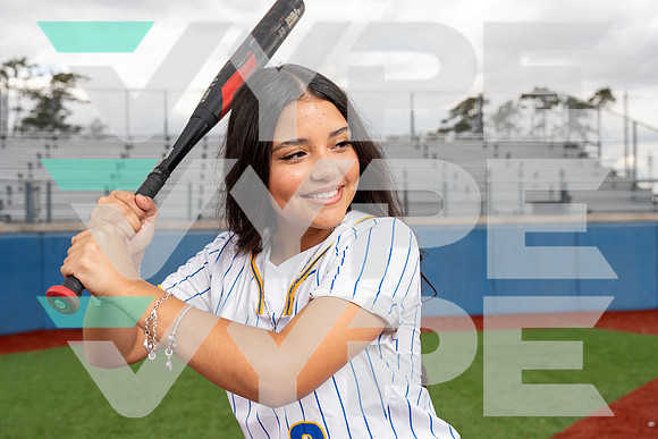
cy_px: 220
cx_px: 329
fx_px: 786
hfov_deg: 45.4
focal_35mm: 43
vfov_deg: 31.2
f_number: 5.6
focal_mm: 43
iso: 160
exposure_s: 1/250
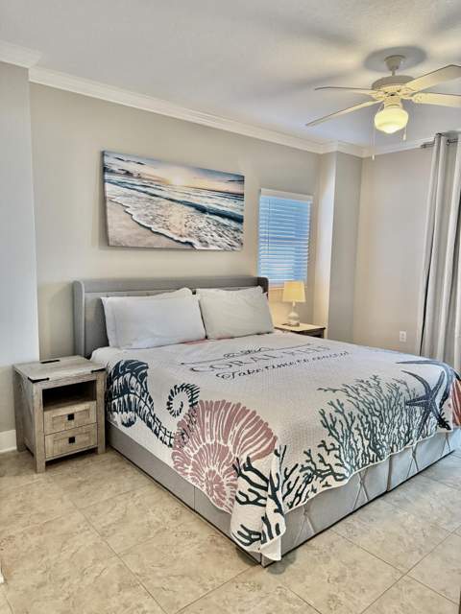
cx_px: 230
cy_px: 307
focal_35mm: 24
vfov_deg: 71.6
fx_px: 426
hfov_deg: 56.8
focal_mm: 6.76
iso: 320
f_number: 1.78
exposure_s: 1/120
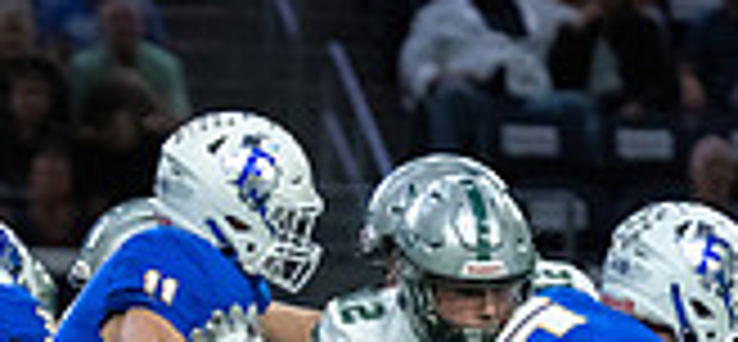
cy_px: 726
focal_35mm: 882
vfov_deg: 1.2
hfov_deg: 2.5
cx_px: -280
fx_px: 16580
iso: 4000
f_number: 2.8
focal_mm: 200
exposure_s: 1/1250
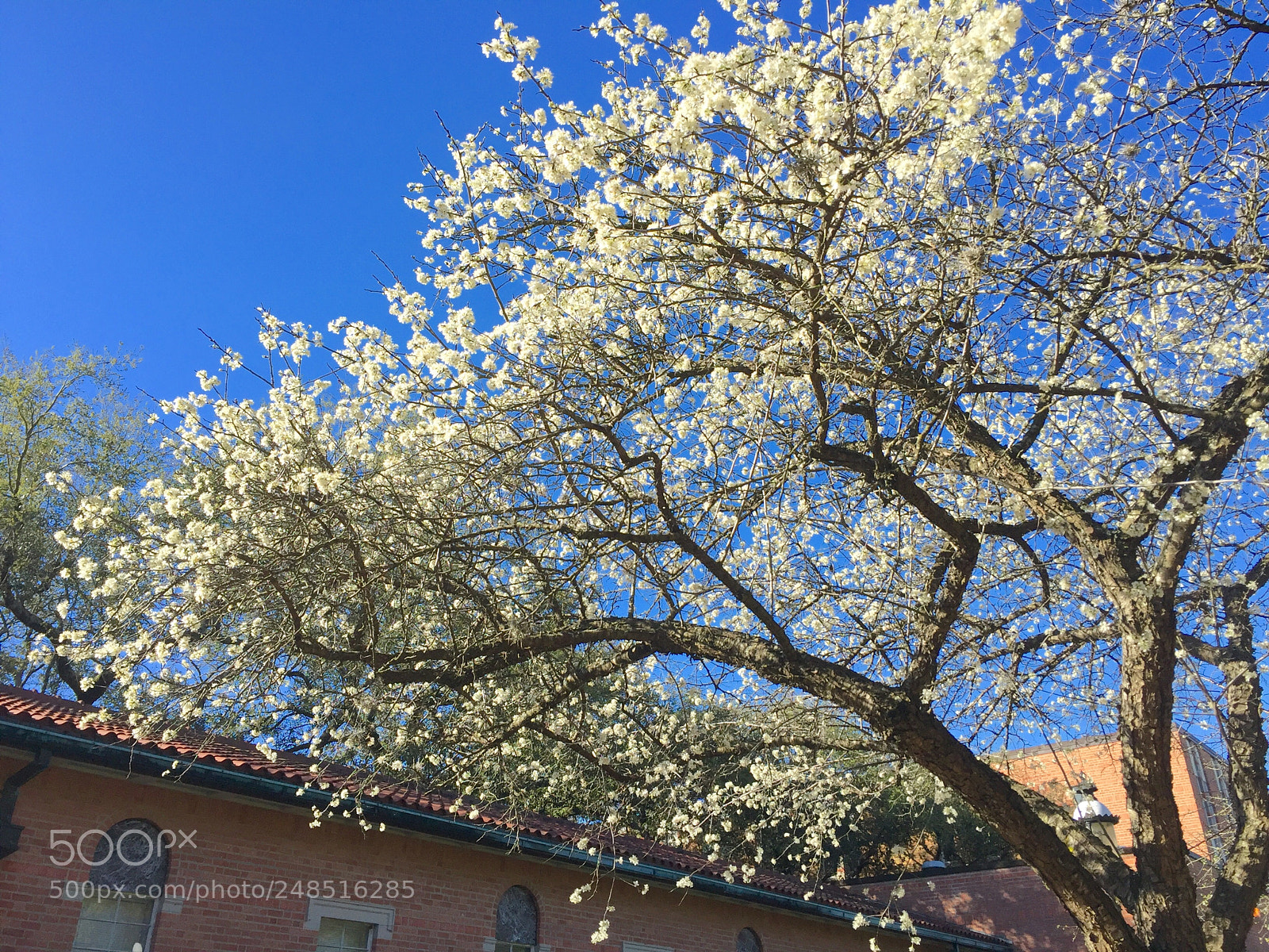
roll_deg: -0.9
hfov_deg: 61.7
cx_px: 634
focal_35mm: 29
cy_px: 476
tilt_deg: +30.4
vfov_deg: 48.2
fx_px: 1063
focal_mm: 4.15
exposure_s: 1/1068
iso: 32
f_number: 2.2
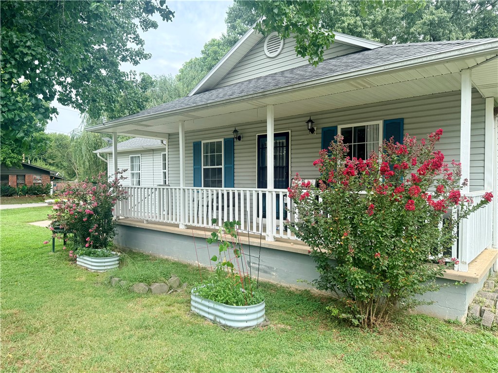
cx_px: 249
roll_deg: +0.3
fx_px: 345
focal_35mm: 24
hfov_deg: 71.6
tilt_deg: -0.5
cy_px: 186
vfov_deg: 56.8
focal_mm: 6.76
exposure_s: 1/1949
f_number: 1.78
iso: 100
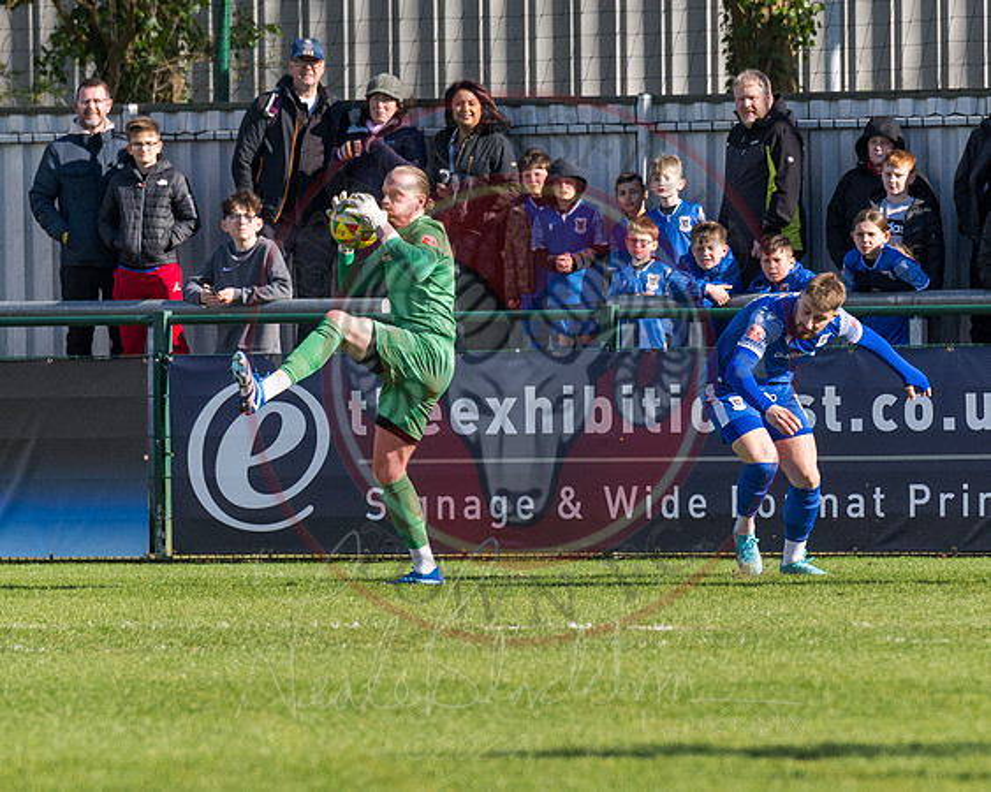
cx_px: 507
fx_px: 18625
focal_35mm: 635
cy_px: 342
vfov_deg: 2.4
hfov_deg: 3.0
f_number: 4
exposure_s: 1/2500
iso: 100
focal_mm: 200
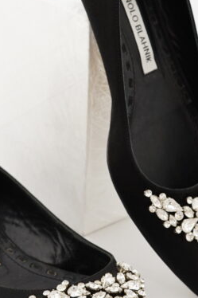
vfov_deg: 15.0
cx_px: 78
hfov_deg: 10.0
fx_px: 1131
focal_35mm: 137
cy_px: 116
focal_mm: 50
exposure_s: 1/15
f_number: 6.3
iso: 640
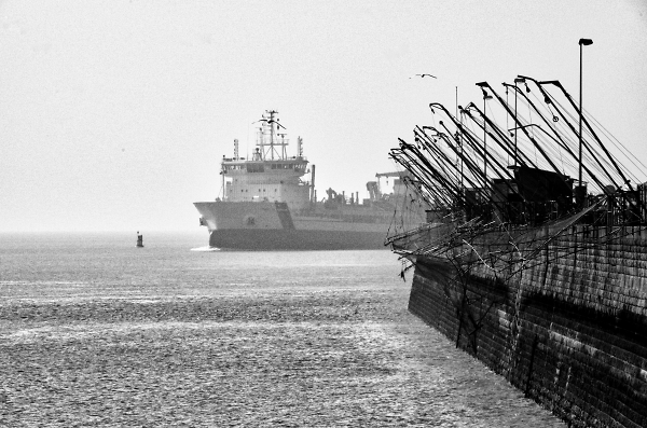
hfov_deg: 5.5
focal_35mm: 375
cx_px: 324
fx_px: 6724
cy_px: 214
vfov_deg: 3.6
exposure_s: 1/800
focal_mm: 250
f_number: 20
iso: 800
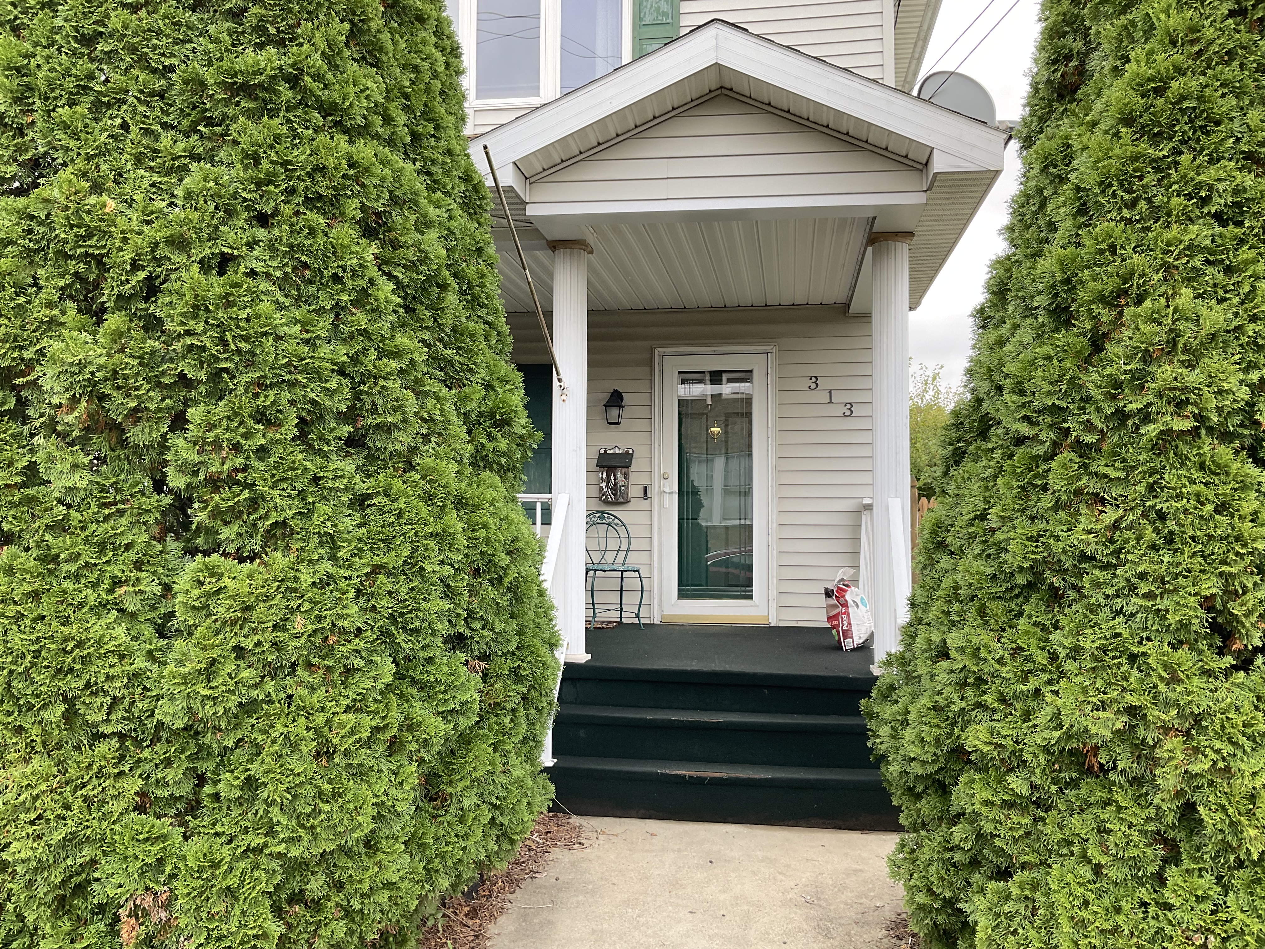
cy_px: 474
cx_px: 632
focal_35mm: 29
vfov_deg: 48.2
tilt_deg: +2.6
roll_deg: -0.5
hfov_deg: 61.7
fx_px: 1060
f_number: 1.8
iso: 16
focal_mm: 3
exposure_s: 1/172
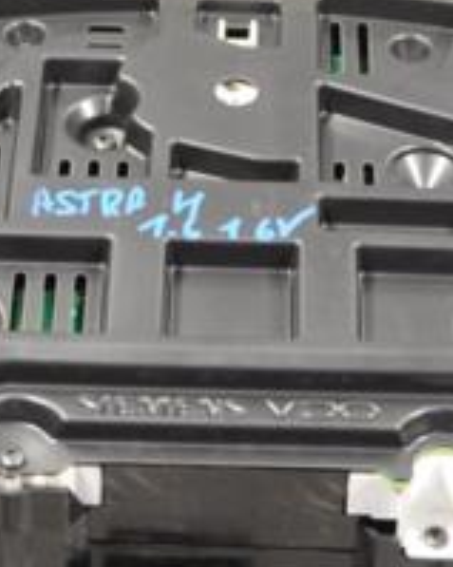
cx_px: 171
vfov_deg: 14.1
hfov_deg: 11.3
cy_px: 387
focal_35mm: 136
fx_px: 2281
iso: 450
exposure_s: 1/30
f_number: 4.8
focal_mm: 32
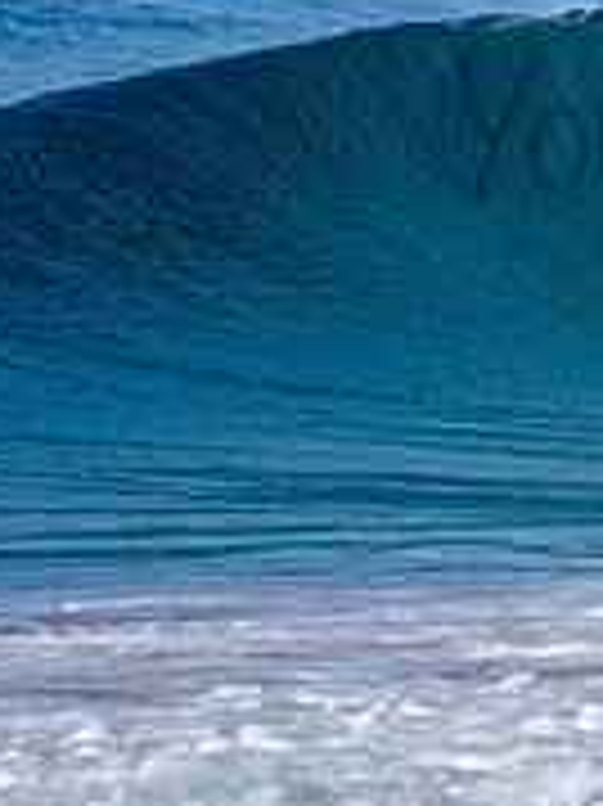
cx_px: 918
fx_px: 36323
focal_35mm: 1562
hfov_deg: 1.0
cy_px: 88
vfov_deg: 1.3
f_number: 5.6
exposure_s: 1/1600
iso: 125
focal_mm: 500
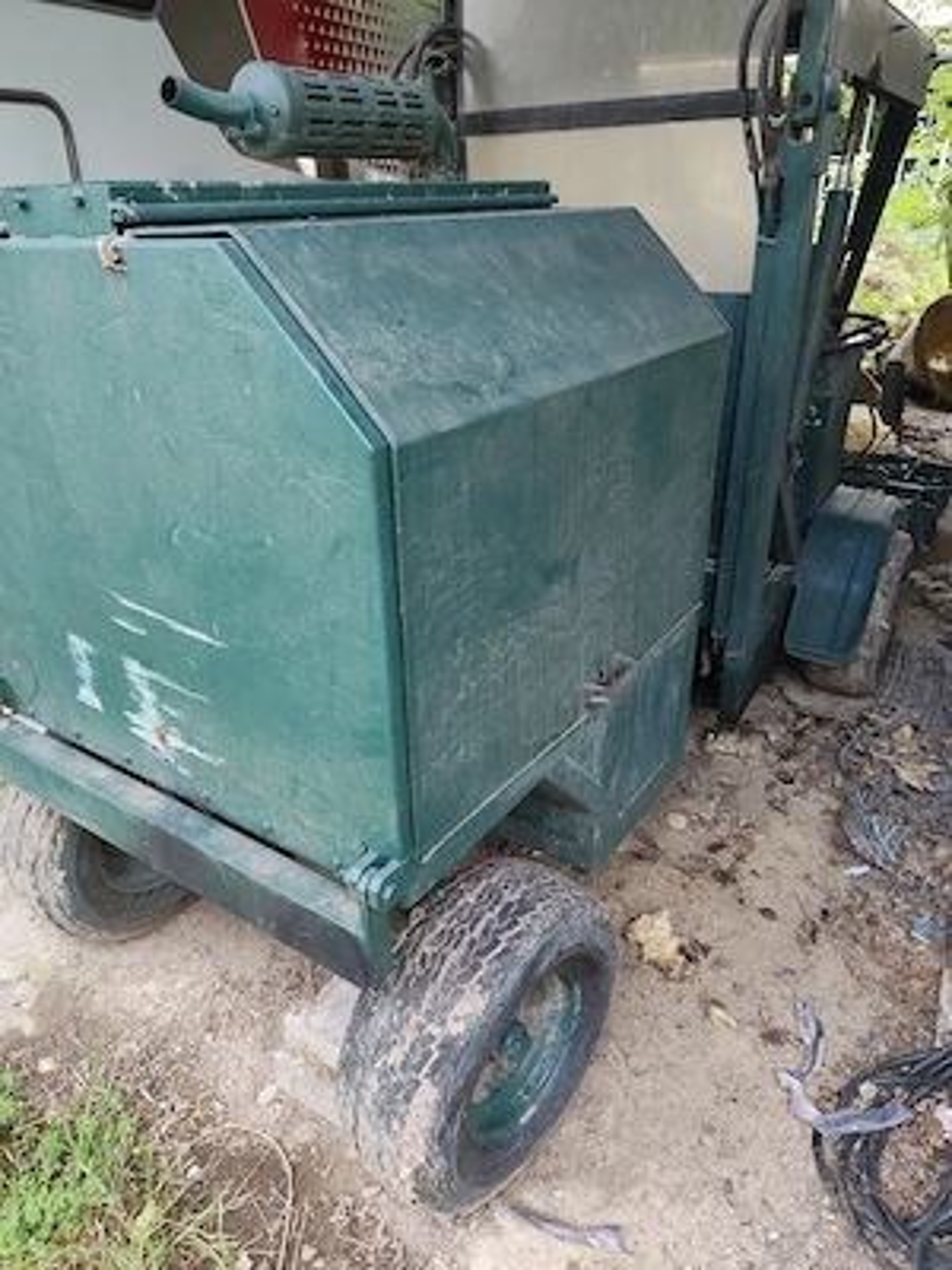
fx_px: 880
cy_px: 635
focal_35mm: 24
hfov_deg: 56.8
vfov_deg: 71.6
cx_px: 476
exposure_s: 1/50
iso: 89
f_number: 1.88
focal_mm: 5.56
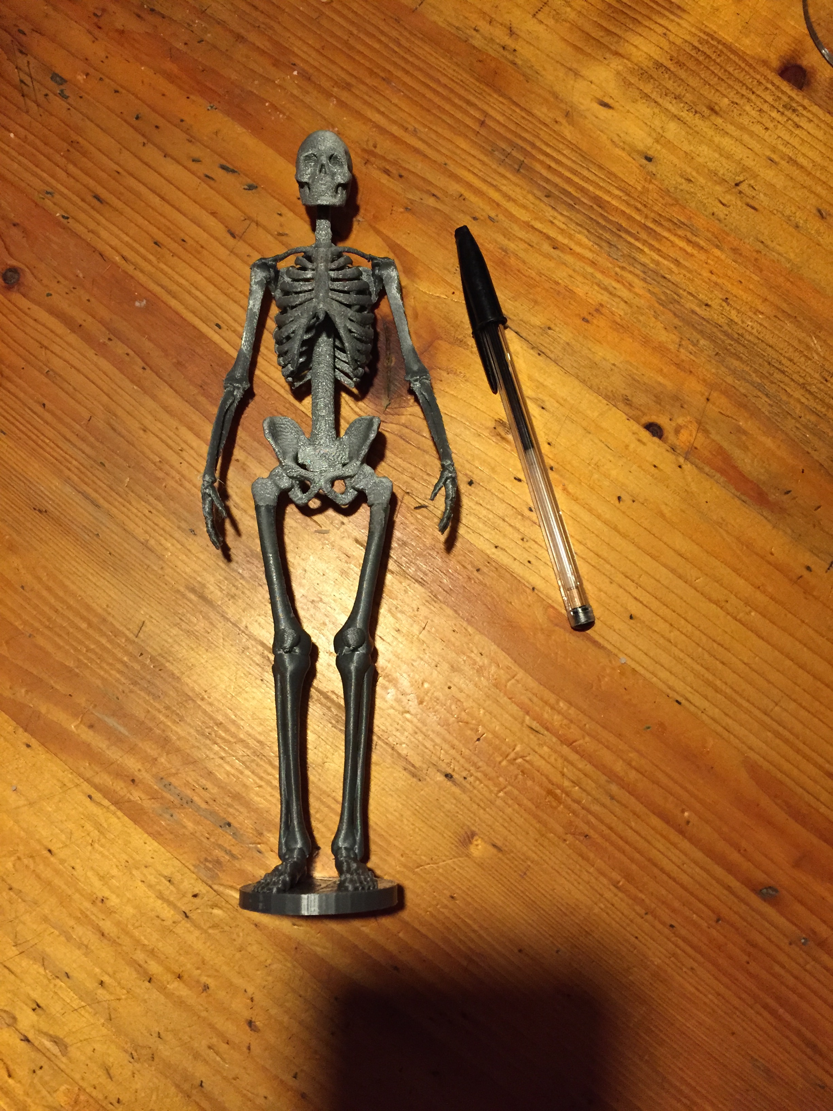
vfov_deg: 61.7
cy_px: 556
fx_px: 930
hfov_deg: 48.2
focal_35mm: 29
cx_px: 416
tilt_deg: -78.9
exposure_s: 1/24
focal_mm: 4.15
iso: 250
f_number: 2.2
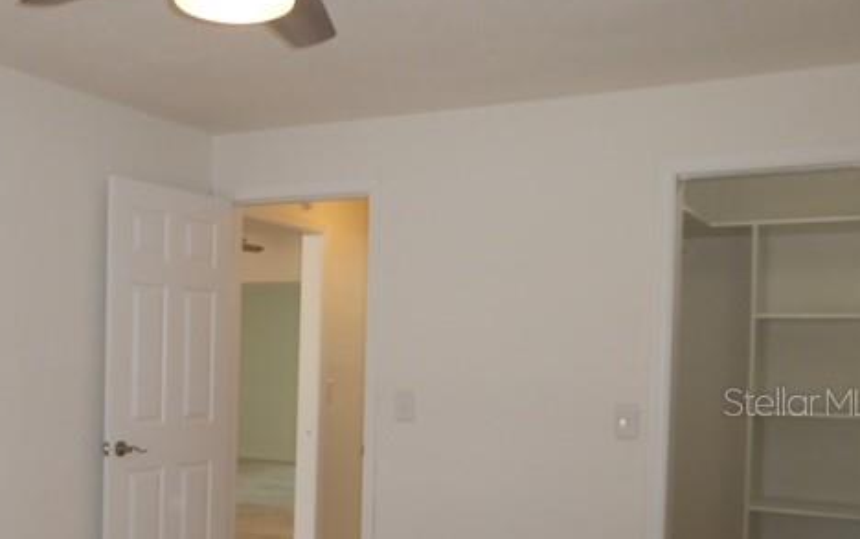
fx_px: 985
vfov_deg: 30.1
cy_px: 401
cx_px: 309
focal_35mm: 42
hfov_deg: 46.6
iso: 250
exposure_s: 1/60
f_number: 3.5
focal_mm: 5
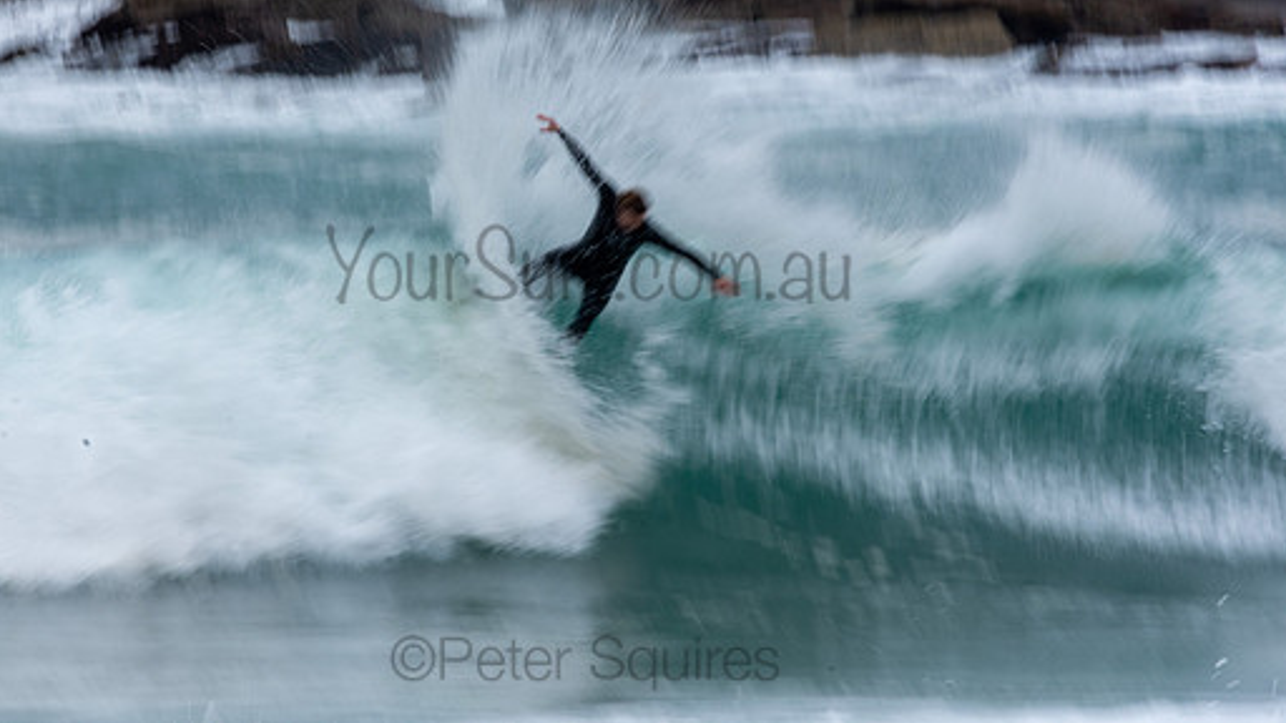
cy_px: 242
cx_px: 585
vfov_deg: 1.4
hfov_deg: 2.4
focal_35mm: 890
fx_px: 30349
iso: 100
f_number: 25
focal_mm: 500
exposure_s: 1/25
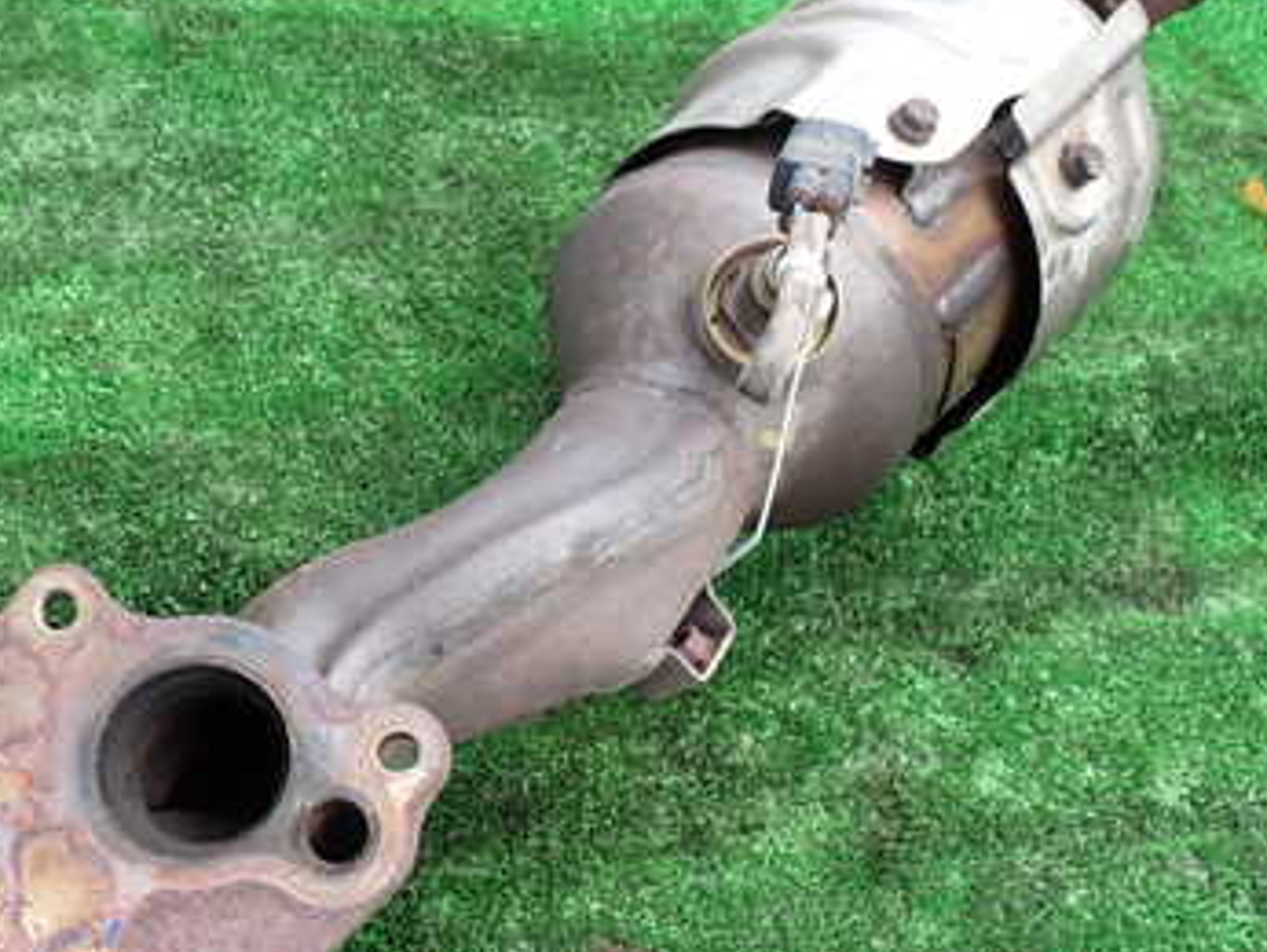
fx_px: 1905
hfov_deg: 35.9
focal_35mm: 52
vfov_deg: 28.0
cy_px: 542
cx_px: 311
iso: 100
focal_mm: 5.4
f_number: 3.2
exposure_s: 1/250
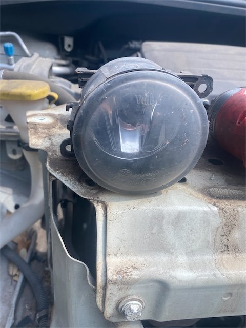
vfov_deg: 67.3
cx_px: 123
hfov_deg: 53.1
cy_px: 164
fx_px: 246
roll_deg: -7.5
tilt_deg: -27.6
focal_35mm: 26
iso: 32
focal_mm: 4.25
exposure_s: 1/346
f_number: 1.8
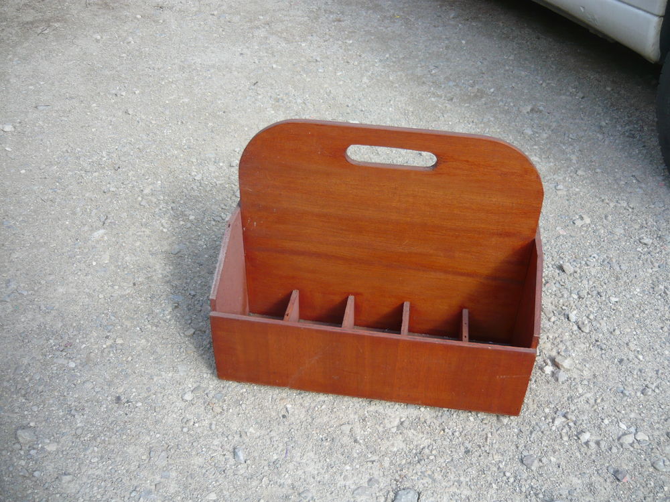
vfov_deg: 42.9
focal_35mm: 33
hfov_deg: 55.4
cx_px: 335
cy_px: 251
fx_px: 639
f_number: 2.8
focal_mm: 5.5
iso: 100
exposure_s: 1/320
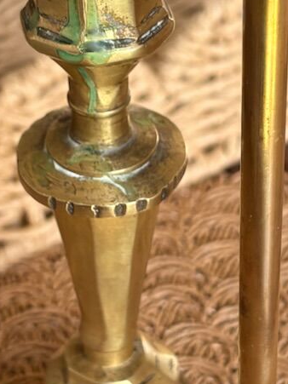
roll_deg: -0.7
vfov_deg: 16.7
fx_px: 1310
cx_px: 182
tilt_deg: -39.7
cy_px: 191
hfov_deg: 12.5
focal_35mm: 118
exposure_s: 1/121
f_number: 1.6
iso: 32
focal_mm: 5.96
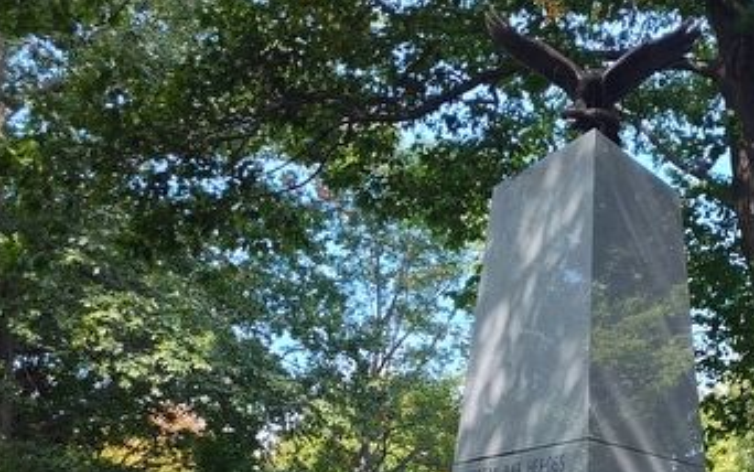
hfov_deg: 34.4
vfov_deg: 21.9
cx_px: 617
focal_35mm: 57
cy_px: 483
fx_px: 1172
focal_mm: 5.56
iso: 100
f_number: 1.8
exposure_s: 1/256
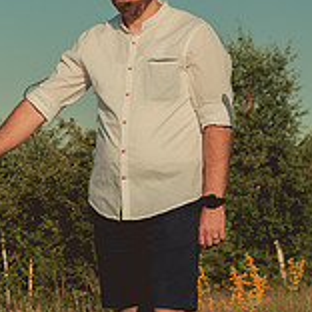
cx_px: -62
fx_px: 1530
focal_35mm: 150
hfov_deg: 11.4
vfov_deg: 11.6
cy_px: 214
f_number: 4
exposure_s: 1/1600
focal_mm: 45
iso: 100
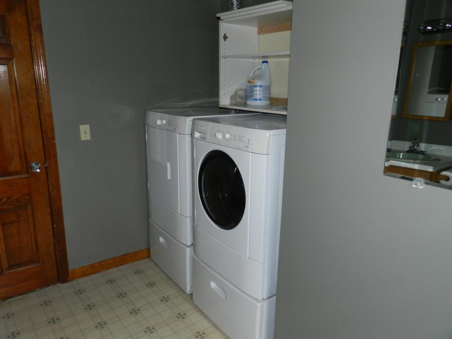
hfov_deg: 69.4
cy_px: 170
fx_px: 326
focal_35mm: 25
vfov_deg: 54.9
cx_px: 226
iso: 200
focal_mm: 4.5
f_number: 3.5
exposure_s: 1/30
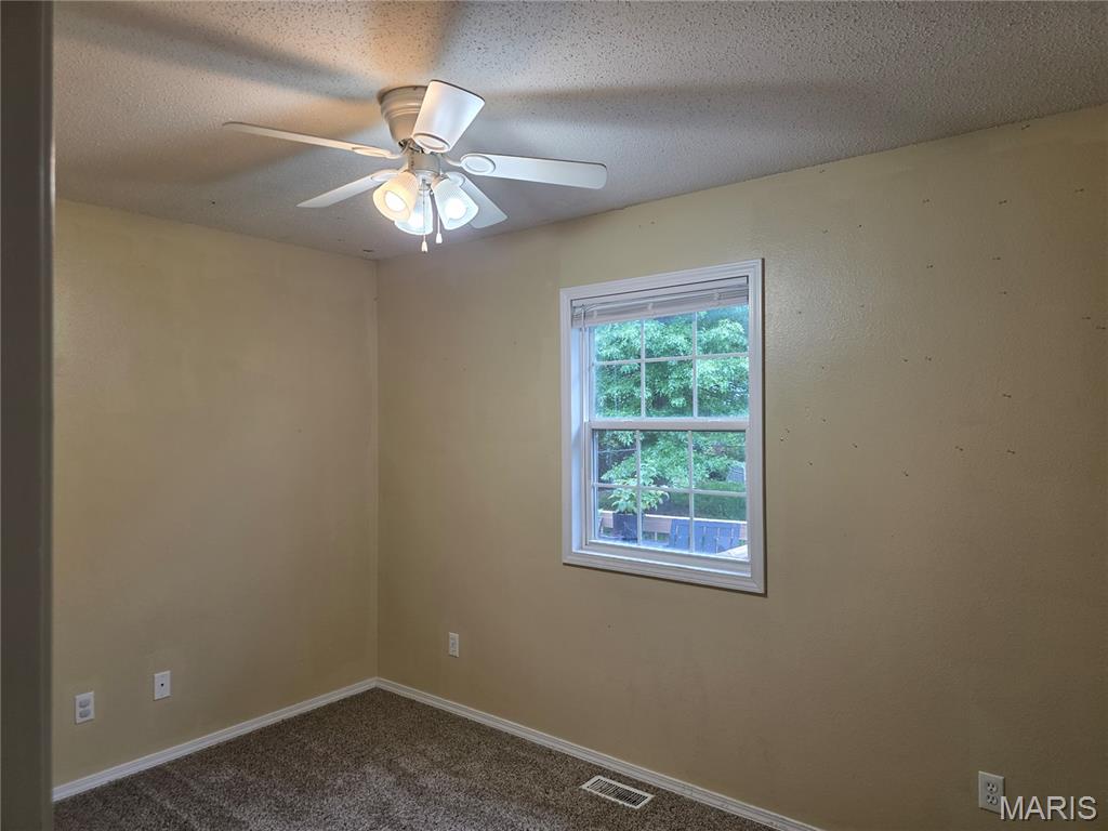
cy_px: 416
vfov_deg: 58.9
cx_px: 554
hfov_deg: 73.9
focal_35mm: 23
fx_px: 736
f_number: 1.7
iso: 160
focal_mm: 6.3
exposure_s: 1/120
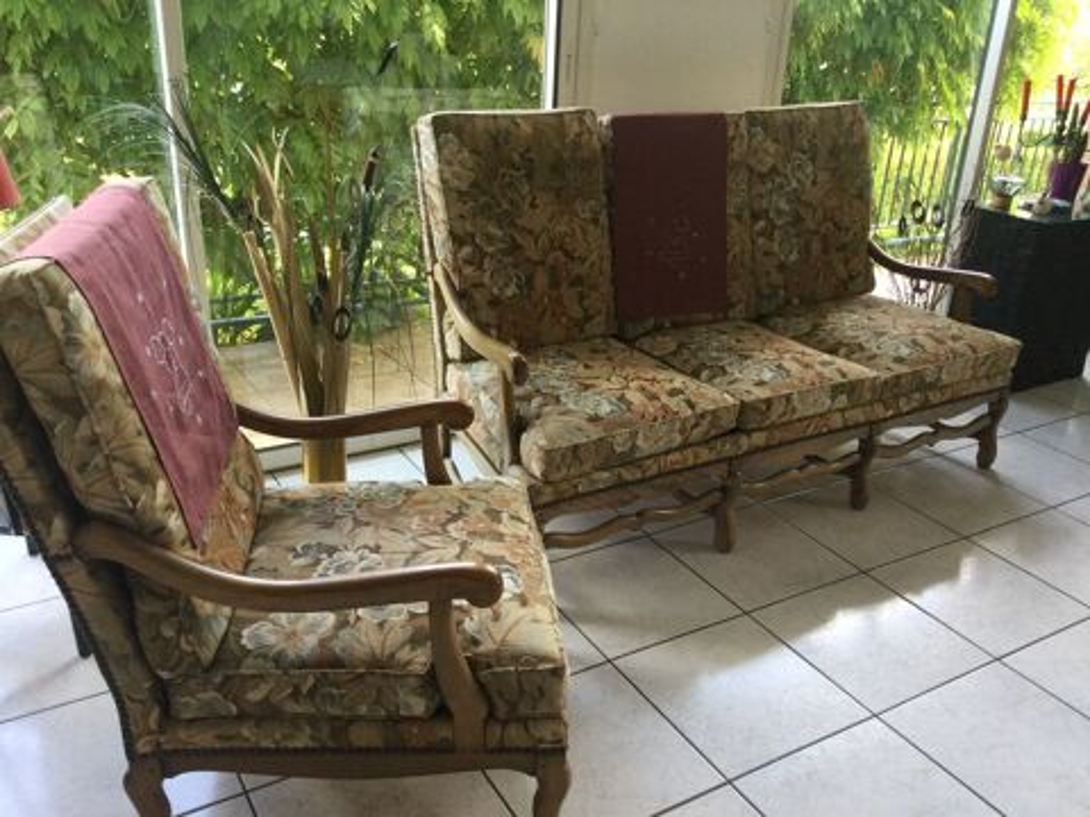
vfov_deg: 45.4
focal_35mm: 31
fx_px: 976
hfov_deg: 58.4
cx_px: 545
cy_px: 408
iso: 32
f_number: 2.4
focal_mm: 3.3
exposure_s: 1/33
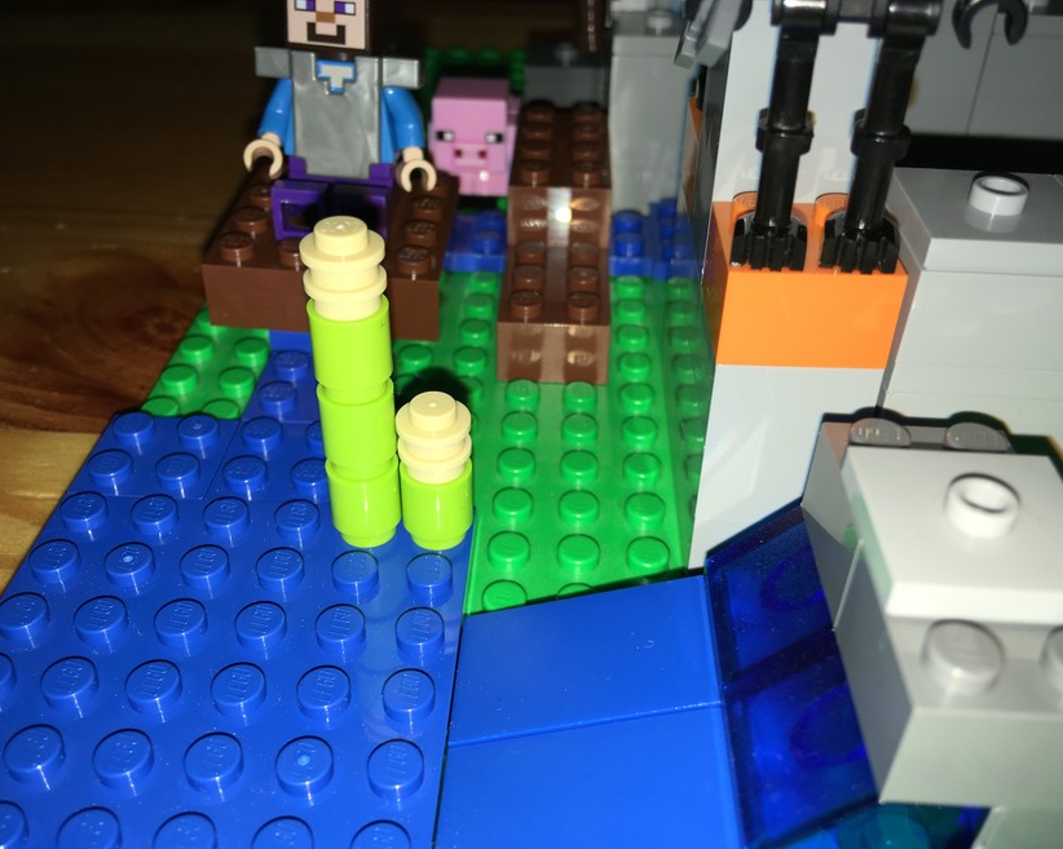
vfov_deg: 47.1
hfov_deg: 57.2
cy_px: 432
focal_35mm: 31
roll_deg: -0.9
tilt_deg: -37.6
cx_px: 535
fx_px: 975
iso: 25
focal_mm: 4.15
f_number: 2.2
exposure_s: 1/164
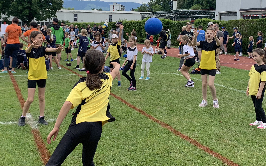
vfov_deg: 25.2
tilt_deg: -5.8
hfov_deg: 39.4
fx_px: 370
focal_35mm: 51
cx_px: 110
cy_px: 58
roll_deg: -0.6
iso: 25
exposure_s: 1/2545
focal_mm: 4.25
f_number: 1.8
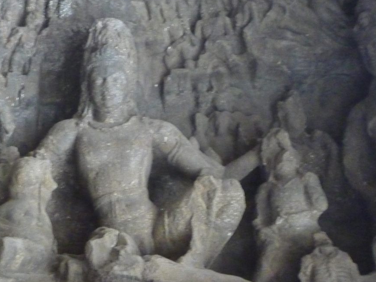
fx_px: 586
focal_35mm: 54
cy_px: 147
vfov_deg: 27.0
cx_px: 118
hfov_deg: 35.1
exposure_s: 1/4
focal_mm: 5.8
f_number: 3.6
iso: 800
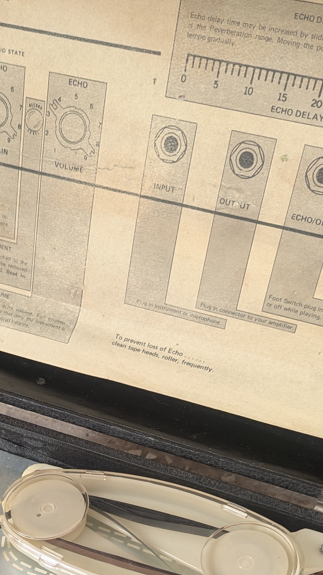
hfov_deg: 21.9
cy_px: 562
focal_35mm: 54
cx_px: 55
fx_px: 822
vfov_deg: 35.2
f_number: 1.85
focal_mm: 6.81
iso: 40
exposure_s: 1/26.1
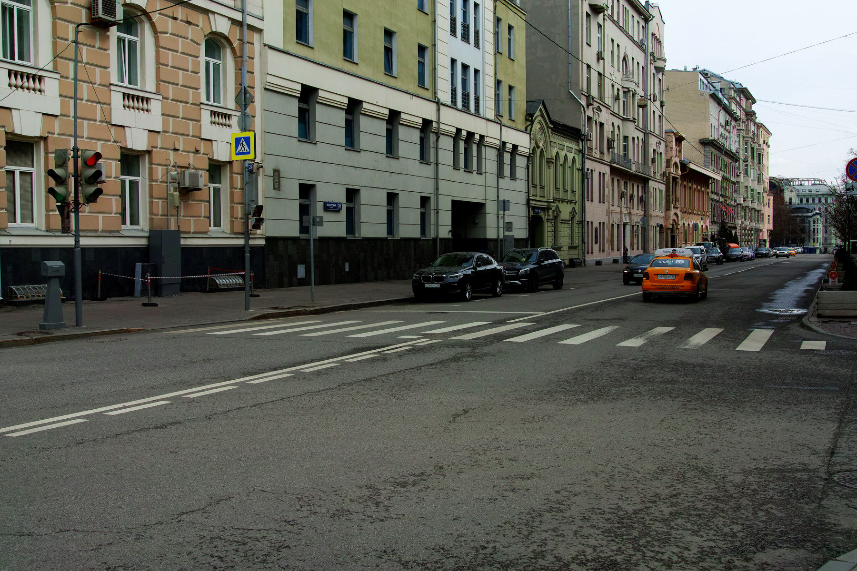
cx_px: 428
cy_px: 286
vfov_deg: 35.9
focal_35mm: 37
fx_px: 881
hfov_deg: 51.9
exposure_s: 1/320
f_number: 8
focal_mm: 28
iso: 100
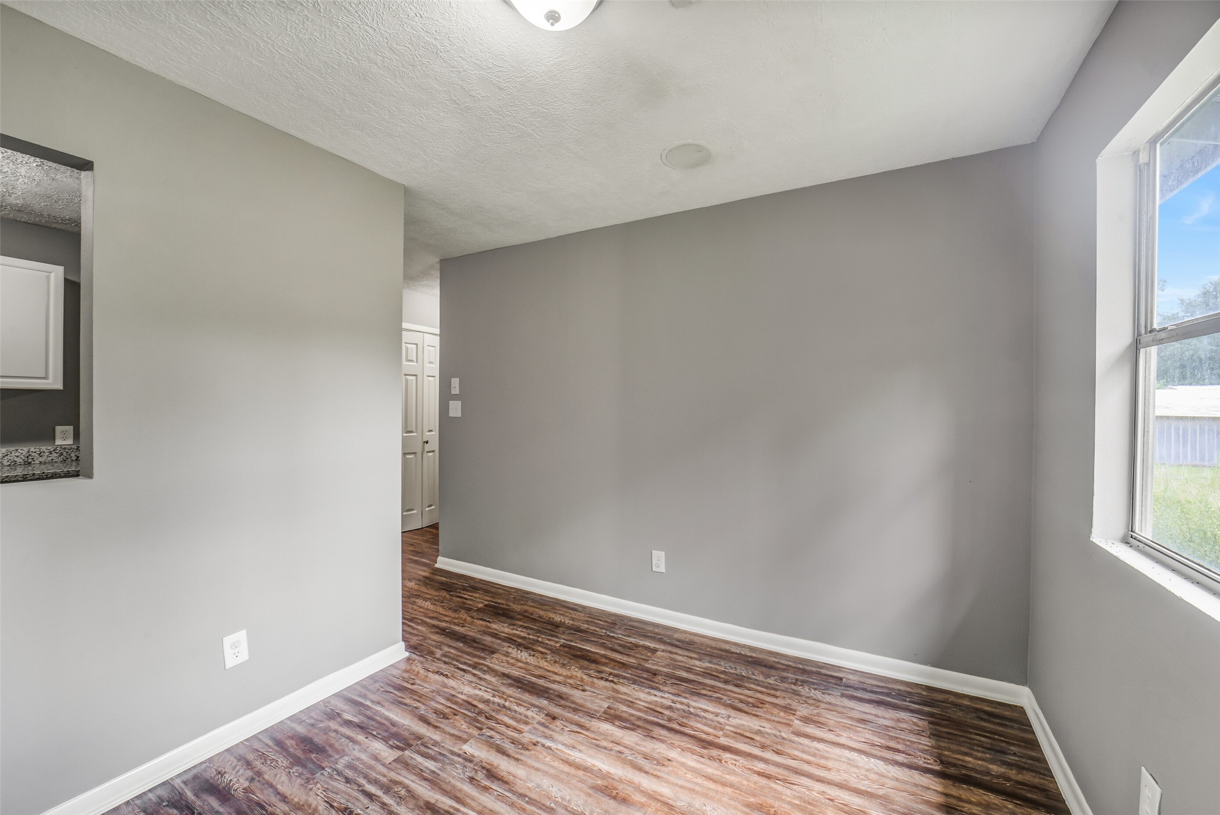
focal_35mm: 14
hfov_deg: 104.2
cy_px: 408
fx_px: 475
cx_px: 610
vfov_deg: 81.3
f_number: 11
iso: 500
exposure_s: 1/10
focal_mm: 14
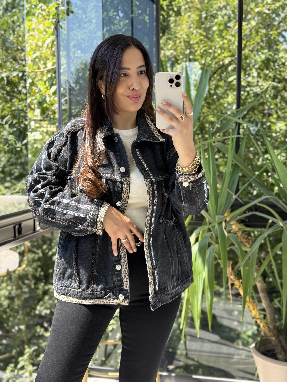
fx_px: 531
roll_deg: +0.6
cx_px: 144
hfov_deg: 30.3
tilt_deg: -18.5
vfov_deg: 39.7
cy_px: 191
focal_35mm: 48
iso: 100
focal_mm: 6.76
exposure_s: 1/284
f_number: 1.78
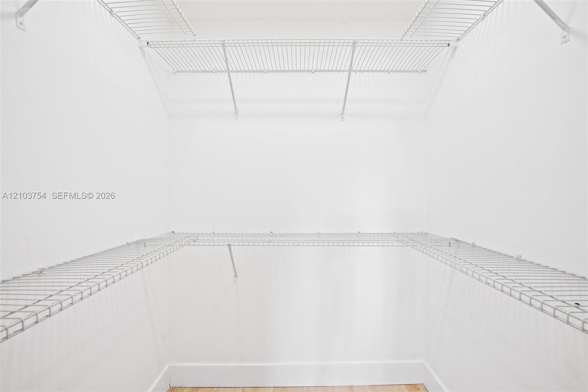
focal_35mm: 14
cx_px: 294
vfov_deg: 81.2
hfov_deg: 104.2
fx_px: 229
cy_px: 196
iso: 220
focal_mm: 14
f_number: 8
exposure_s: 1/13
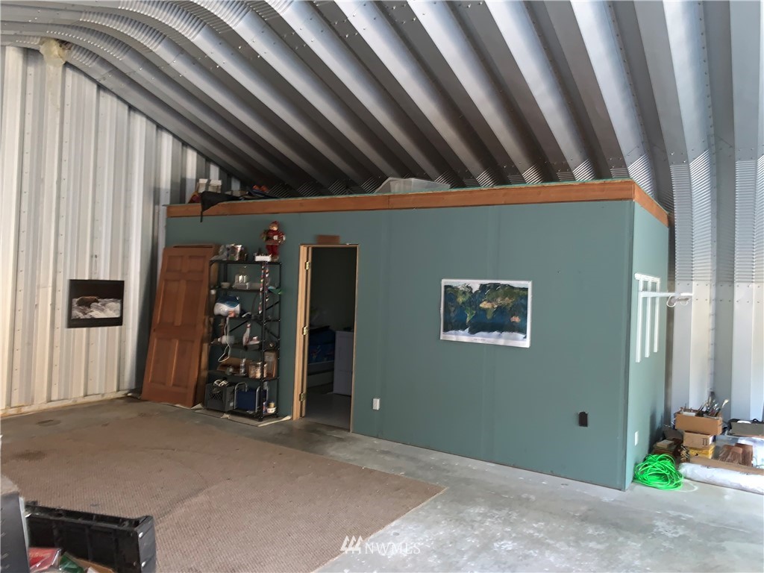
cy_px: 286
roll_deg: -1.8
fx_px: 574
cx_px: 382
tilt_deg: +0.4
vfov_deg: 53.1
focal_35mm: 26
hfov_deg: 67.3
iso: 100
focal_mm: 4.25
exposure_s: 1/5
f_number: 1.8
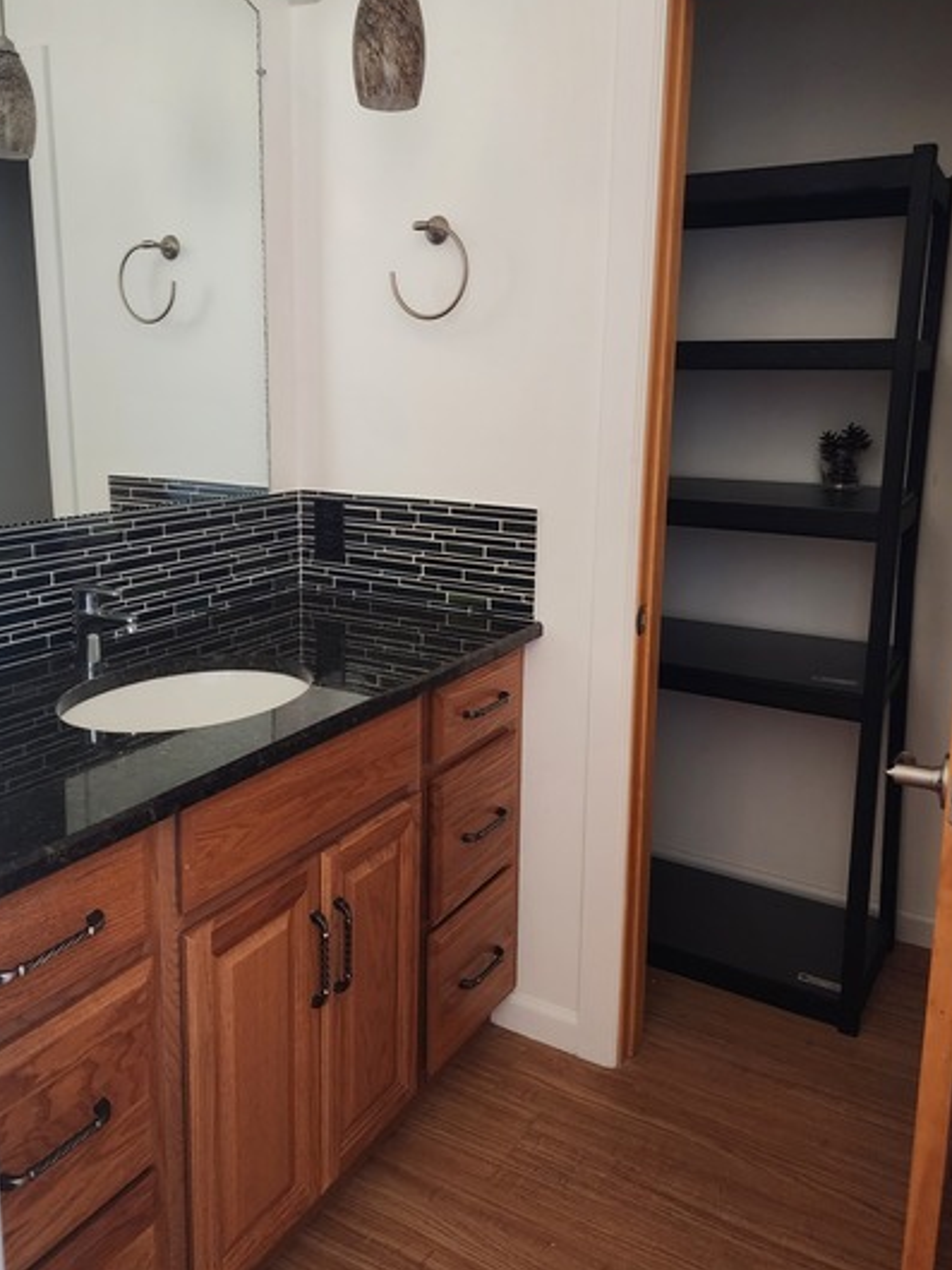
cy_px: 577
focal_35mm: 29
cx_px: 446
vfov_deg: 61.5
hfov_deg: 48.2
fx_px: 1063
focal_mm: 6.4
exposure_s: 1/60
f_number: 1.8
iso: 640
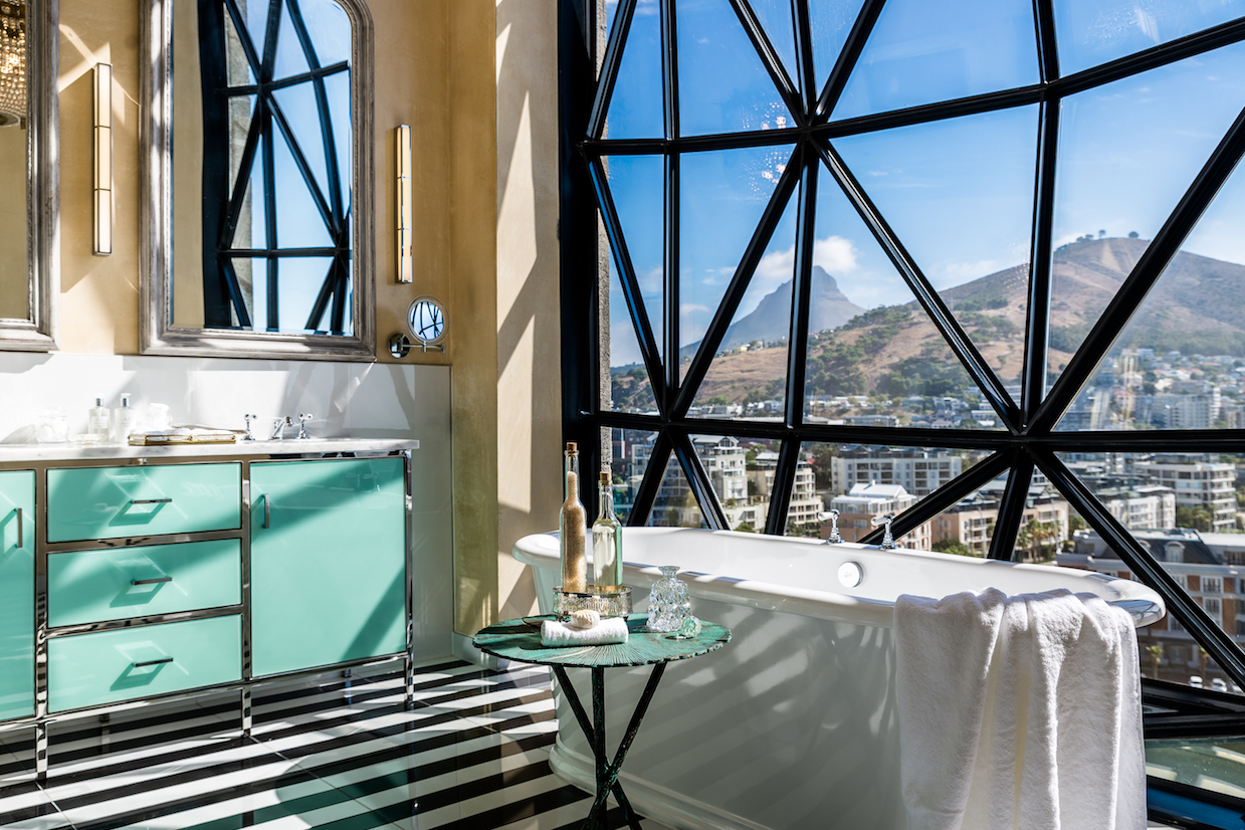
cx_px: 603
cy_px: 413
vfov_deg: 42.3
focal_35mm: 31
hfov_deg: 60.3
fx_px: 1072
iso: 50
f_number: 7.1
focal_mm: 30
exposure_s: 1/320
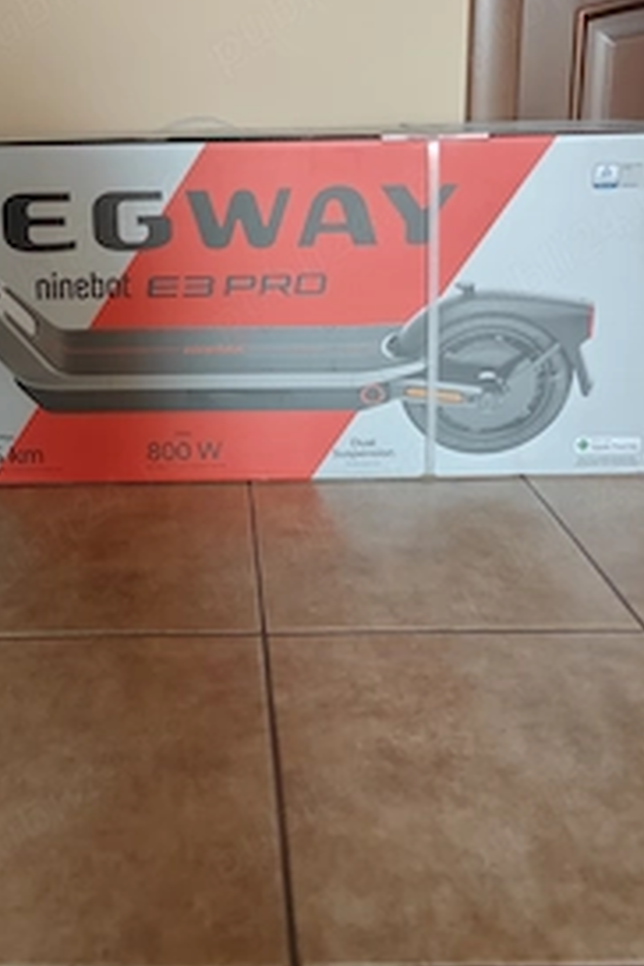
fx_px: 939
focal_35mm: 35
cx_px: 198
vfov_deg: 53.2
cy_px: 311
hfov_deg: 37.3
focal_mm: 6.06
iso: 1600
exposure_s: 1/455
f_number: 1.6
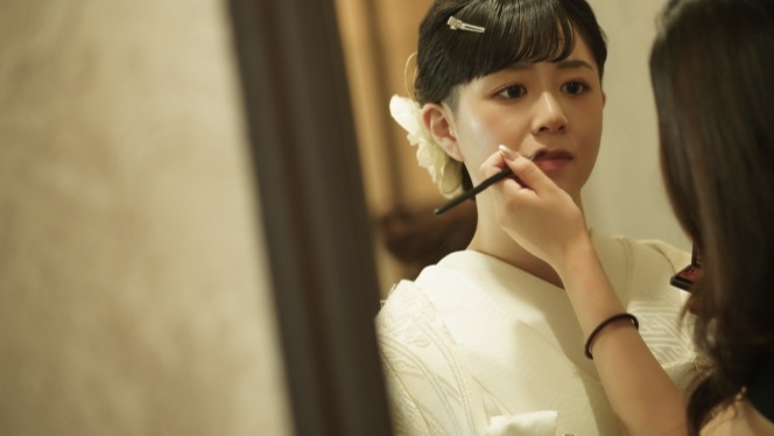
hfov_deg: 16.0
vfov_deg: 9.1
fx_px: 2751
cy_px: 206
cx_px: 452
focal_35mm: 134
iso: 800
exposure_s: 1/125
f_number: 1.8
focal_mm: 85
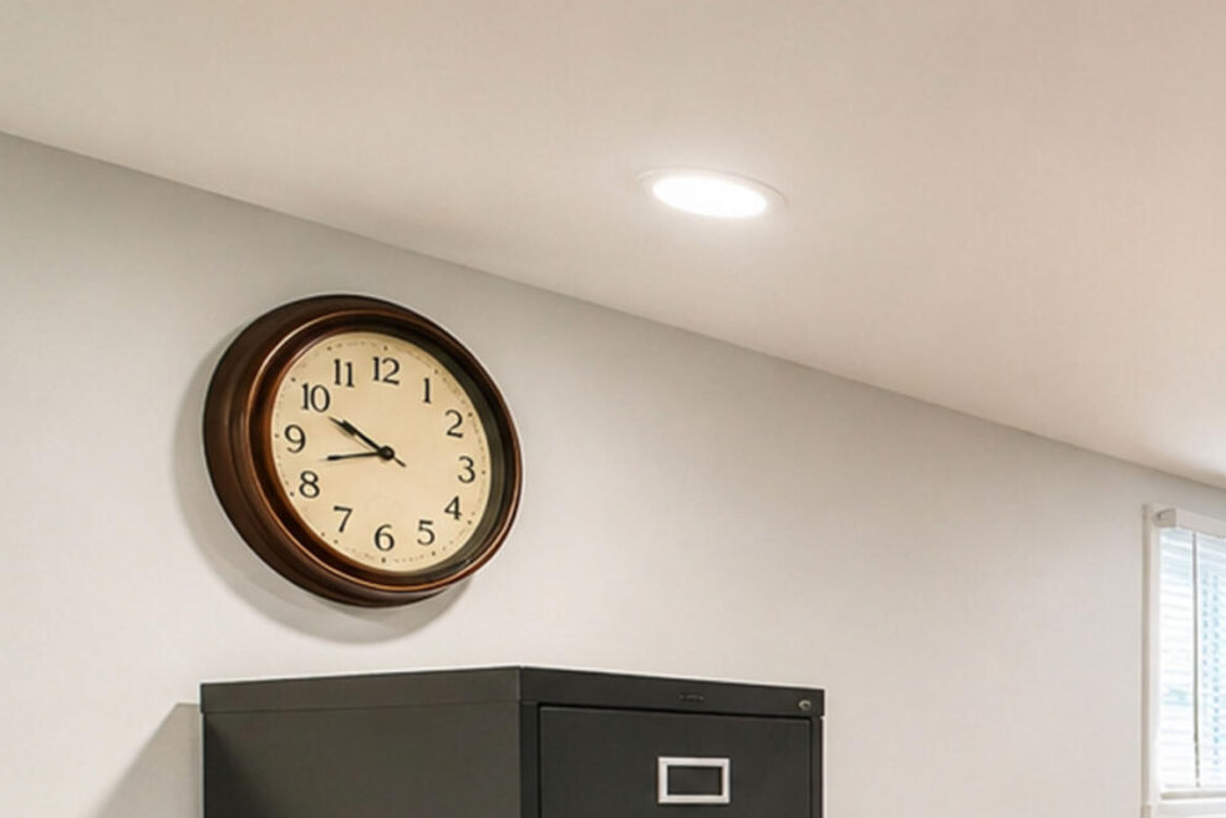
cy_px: 987
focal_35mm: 39
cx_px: 1581
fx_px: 1328
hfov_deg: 35.0
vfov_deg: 29.4
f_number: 5.6
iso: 2000
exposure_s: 1/60
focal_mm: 10
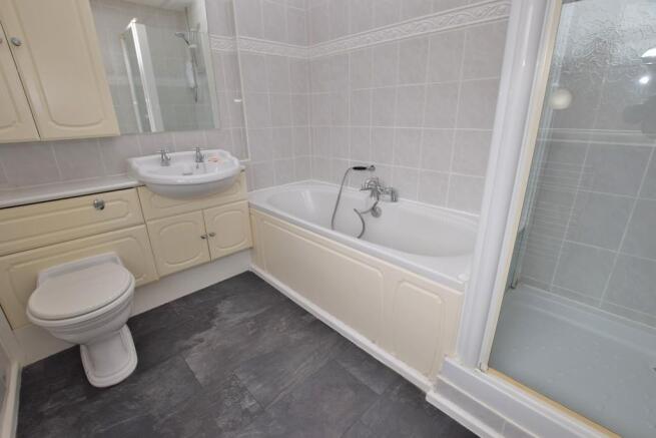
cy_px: 219
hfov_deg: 100.4
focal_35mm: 15
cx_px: 328
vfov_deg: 77.4
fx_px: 273
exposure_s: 1/125
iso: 320
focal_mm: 10
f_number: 5.6
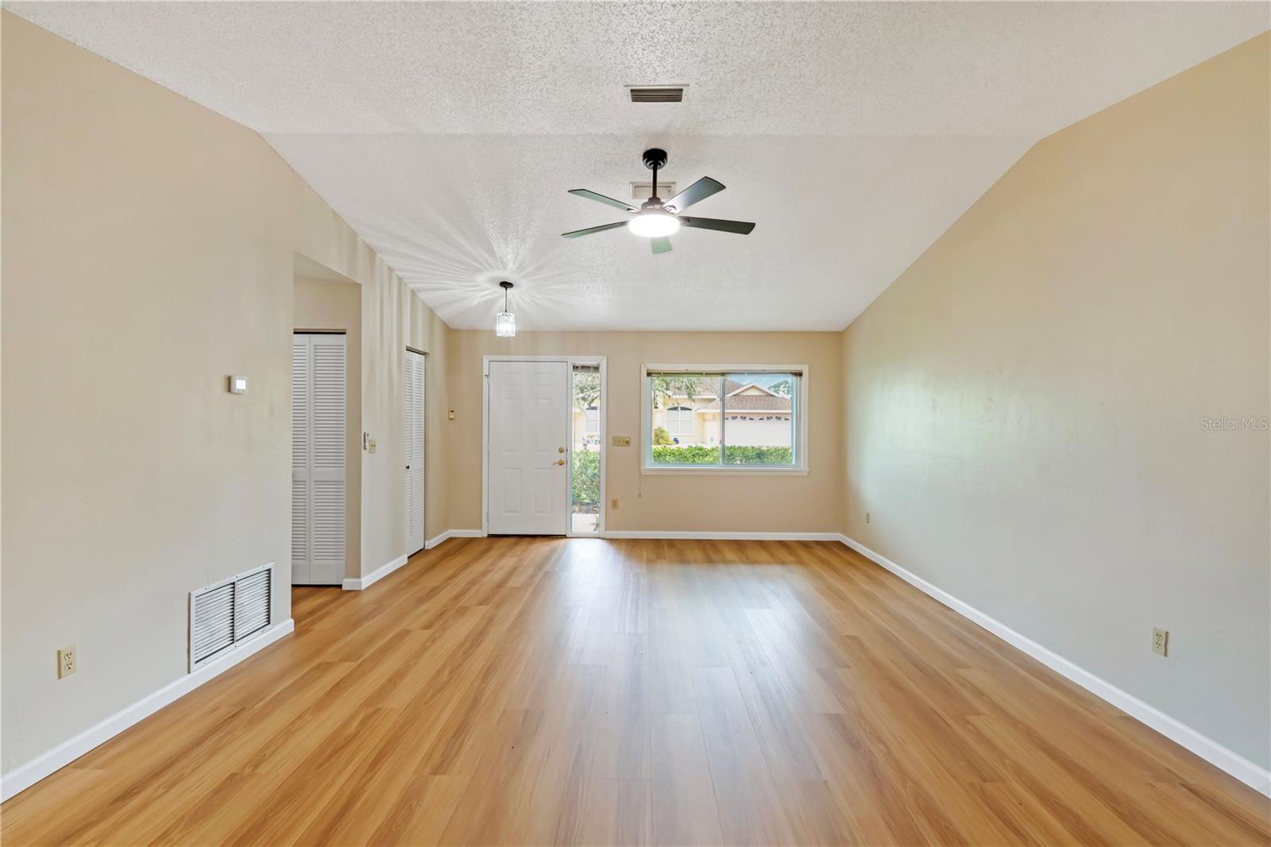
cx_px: 636
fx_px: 582
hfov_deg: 95.0
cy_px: 424
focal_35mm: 16
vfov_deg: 72.0
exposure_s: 1/200
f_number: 9
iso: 250
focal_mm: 11
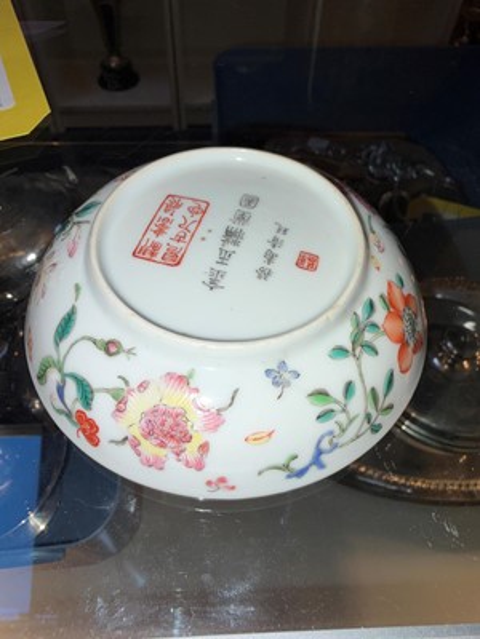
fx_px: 481
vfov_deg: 67.3
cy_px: 320
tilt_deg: -50.4
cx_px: 240
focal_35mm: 26
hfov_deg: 53.1
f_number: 2.2
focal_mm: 2.22
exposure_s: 1/173
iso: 12
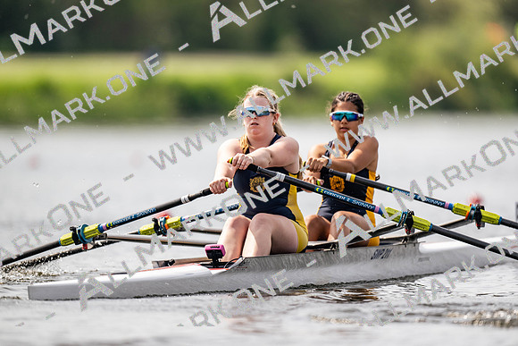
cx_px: 259
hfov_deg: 3.4
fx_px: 8635
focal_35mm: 600
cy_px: 173
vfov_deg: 2.3
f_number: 4
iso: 280
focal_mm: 600
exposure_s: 1/2500
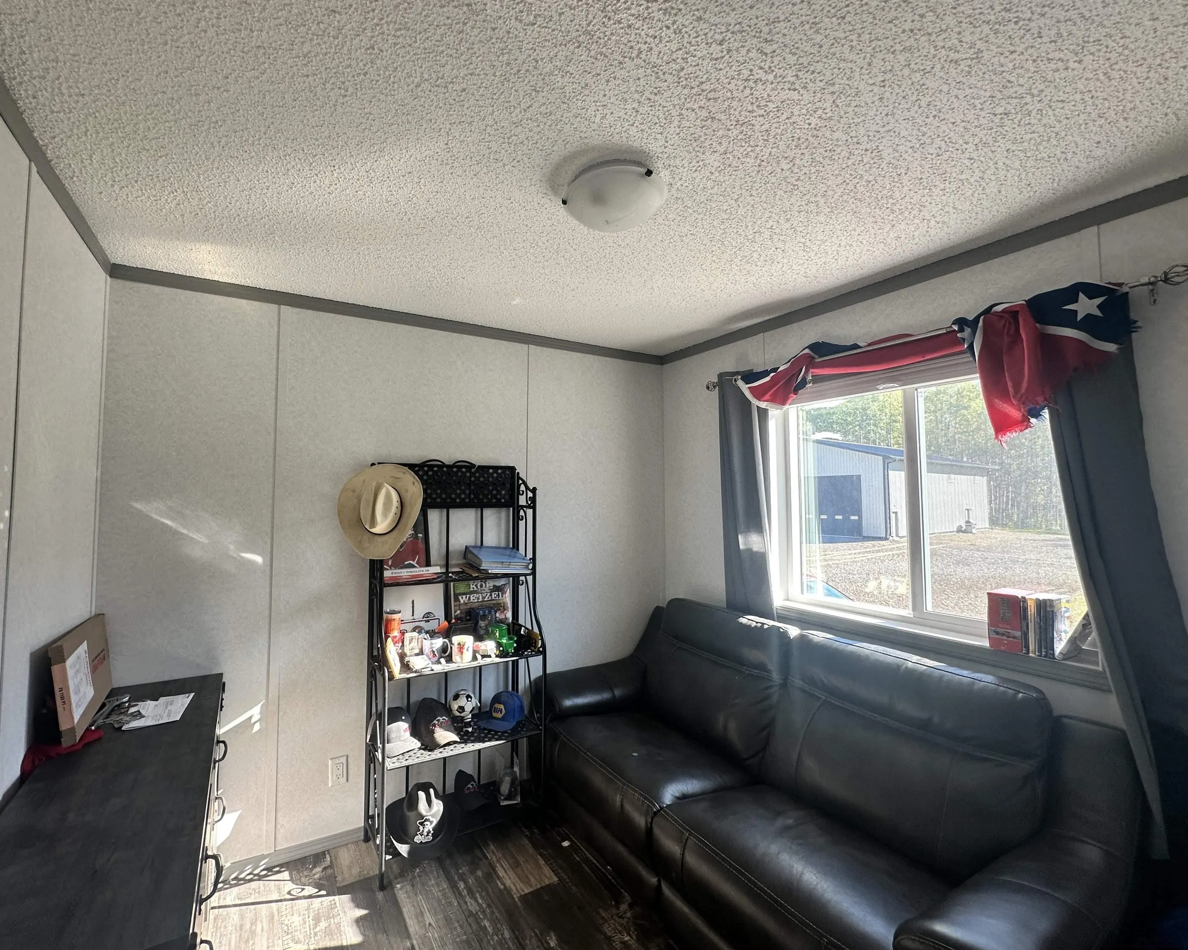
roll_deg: +0.1
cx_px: 539
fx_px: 527
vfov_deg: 84.0
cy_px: 469
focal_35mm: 15
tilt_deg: +2.8
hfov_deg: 96.5
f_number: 2.2
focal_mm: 2.22
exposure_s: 1/99
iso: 80
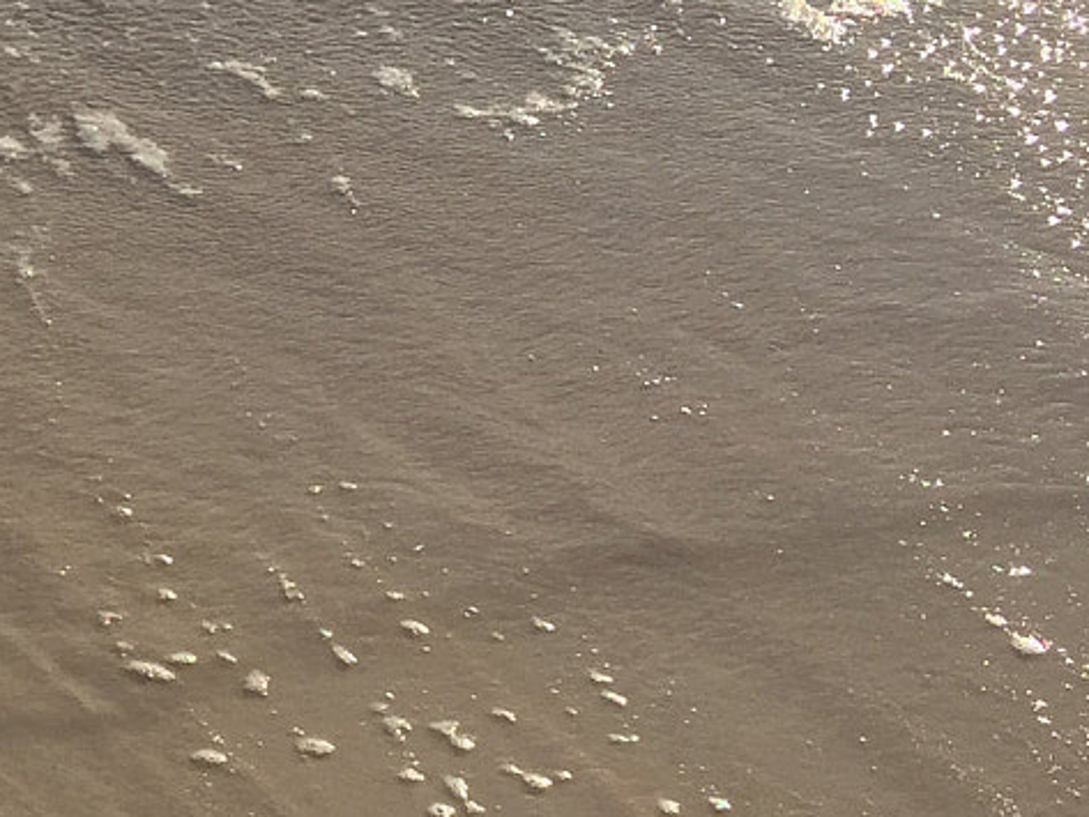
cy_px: 251
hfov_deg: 18.4
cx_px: -396
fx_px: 3084
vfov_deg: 15.1
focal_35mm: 98
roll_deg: +1.5
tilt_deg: -35.1
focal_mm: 4.15
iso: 32
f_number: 2.2
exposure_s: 1/1799
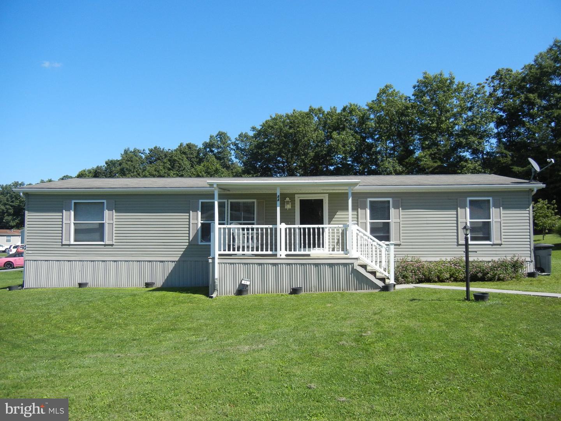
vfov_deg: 46.8
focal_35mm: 30
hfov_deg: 60.0
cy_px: 210
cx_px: 280
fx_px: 486
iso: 160
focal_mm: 5.4
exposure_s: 1/332
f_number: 7
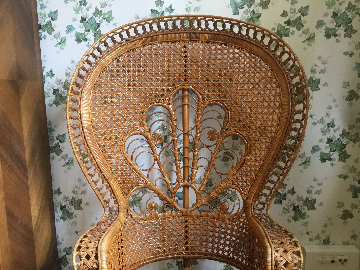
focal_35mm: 31
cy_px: 135
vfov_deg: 45.4
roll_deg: +0.8
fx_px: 322
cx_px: 180
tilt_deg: -6.4
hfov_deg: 58.4
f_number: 2.4
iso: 160
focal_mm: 3.3
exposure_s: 1/33
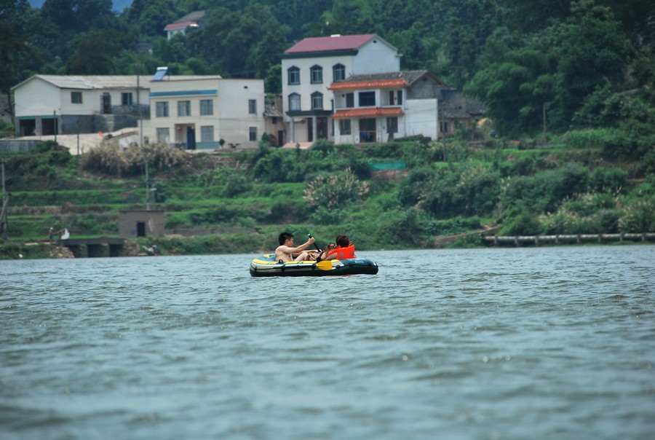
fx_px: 5469
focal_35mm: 300
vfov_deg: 4.6
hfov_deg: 6.9
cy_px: 220
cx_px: 328
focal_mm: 200
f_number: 6.3
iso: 100
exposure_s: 1/500
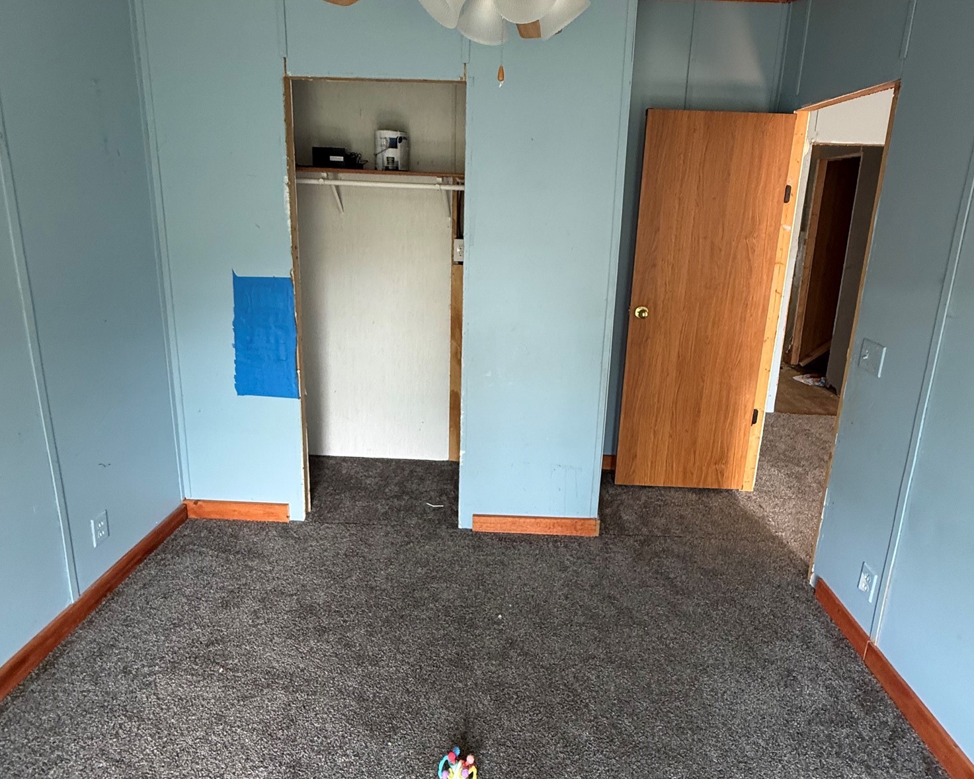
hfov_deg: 83.3
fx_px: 548
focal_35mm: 19
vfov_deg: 70.3
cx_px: 504
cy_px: 320
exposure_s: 1/99
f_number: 2.2
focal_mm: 2.22
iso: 200
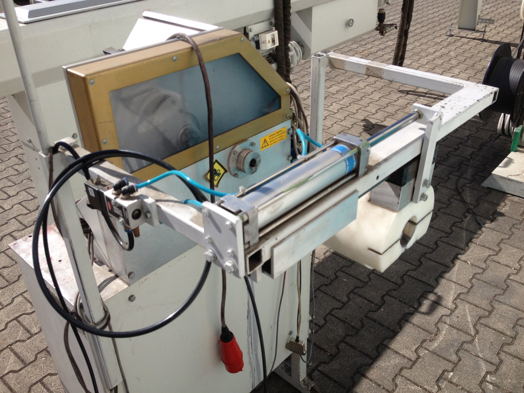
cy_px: 196
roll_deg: -1.3
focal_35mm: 35
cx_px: 262
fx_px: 530
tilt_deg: -32.8
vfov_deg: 40.7
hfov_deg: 52.6
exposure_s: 1/1842
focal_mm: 4.28
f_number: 2.4
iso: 50
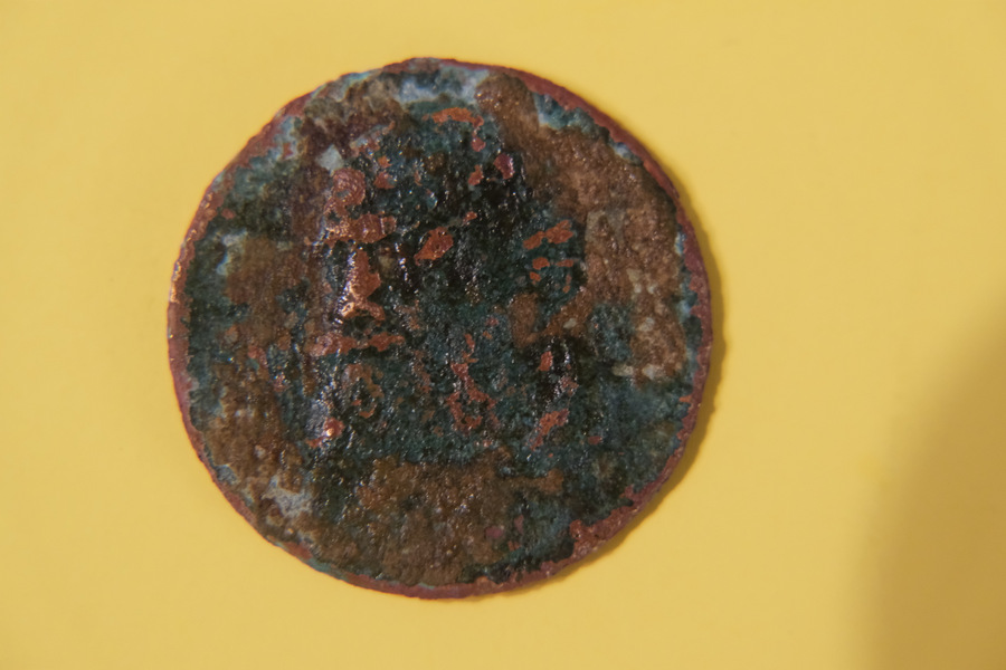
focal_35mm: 47
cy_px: 335
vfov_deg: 28.6
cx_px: 503
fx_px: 1313
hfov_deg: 41.9
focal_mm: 31.5
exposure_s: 1/60
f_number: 3.6
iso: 2500
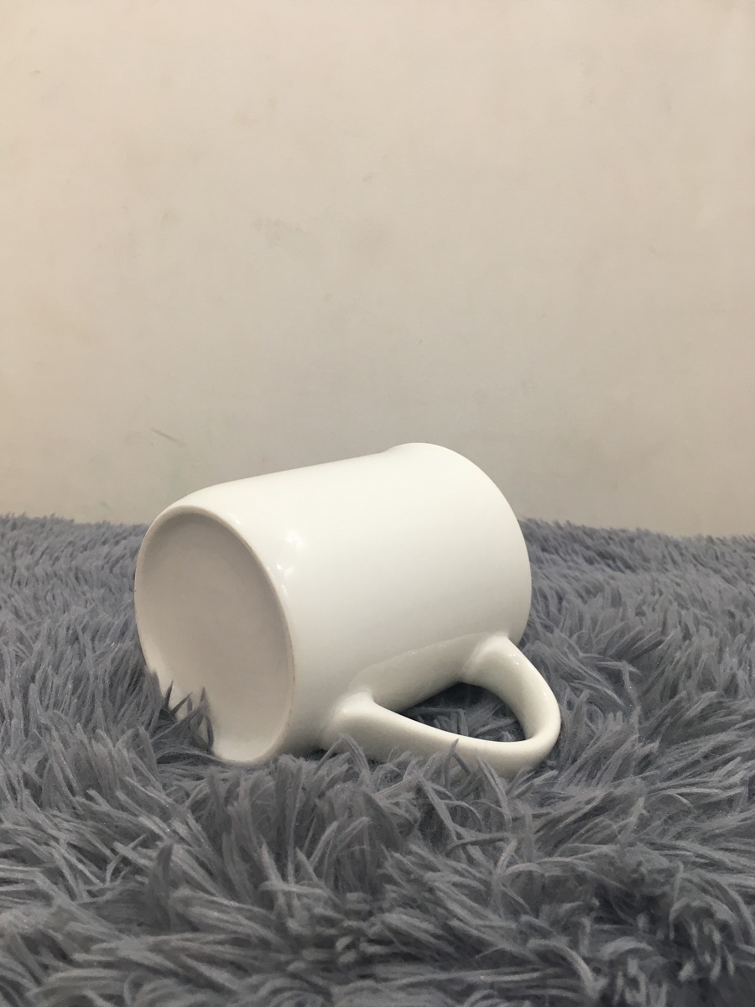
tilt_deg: -13.0
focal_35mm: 29
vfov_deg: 61.7
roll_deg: -0.6
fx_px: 843
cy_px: 504
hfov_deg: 48.2
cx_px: 378
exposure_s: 1/33
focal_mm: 4.15
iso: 64
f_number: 2.2
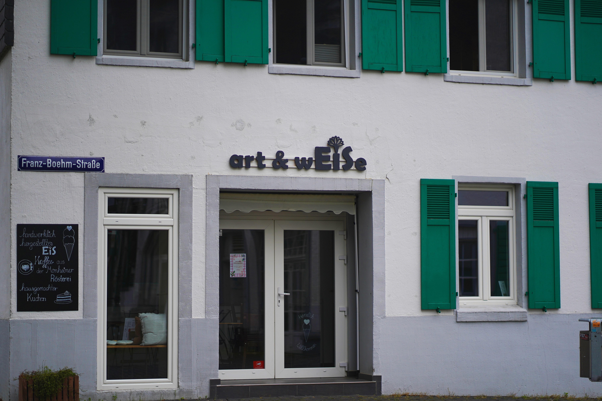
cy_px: 200
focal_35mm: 85
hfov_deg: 23.9
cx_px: 301
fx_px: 1421
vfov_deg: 16.1
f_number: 1.8
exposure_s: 1/3200
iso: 100
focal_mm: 85
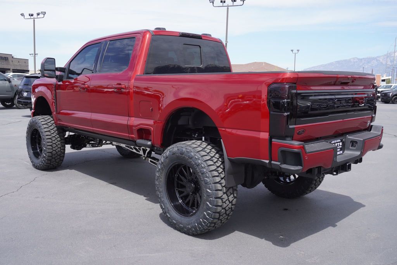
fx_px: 381
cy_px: 132
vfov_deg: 38.4
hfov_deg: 55.1
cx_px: 198
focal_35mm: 34
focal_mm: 23
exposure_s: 1/200
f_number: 7.1
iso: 100
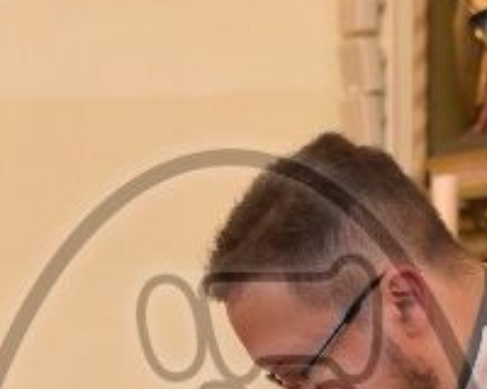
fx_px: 1758
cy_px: 737
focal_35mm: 122
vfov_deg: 11.6
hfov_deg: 15.8
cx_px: 233
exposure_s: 1/125
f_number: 4
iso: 5000
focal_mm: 40
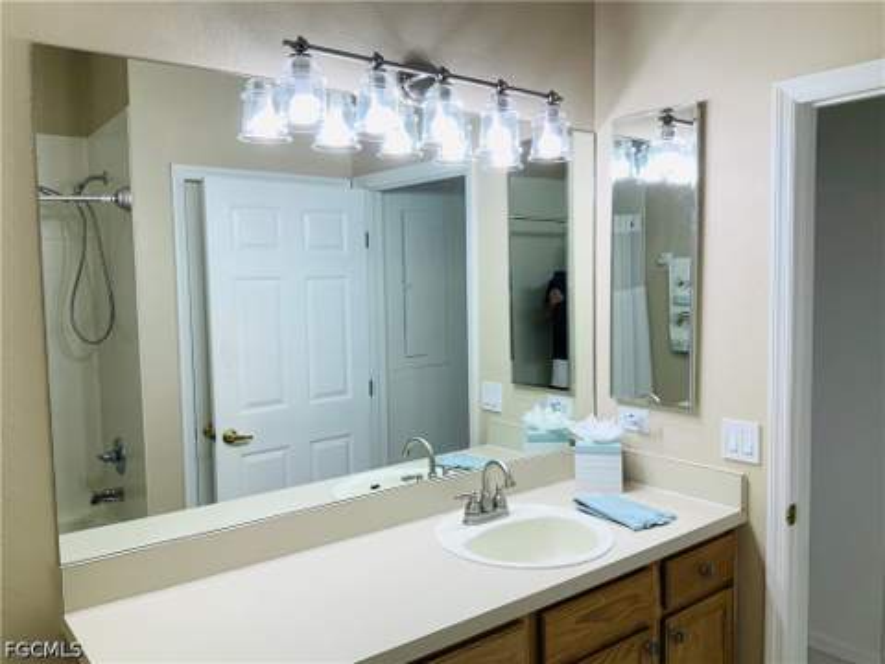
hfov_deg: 61.7
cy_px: 332
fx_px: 741
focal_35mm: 29
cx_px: 442
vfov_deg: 48.2
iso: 25
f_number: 1.8
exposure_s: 1/120
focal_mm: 3
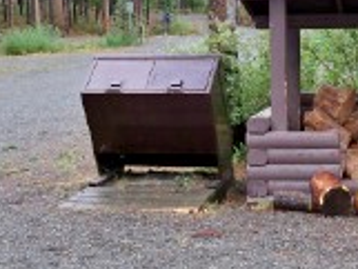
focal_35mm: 87
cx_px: 316
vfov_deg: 16.7
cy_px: 13
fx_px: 900
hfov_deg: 22.0
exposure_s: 1/60
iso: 200
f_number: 3.1
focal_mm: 6.3
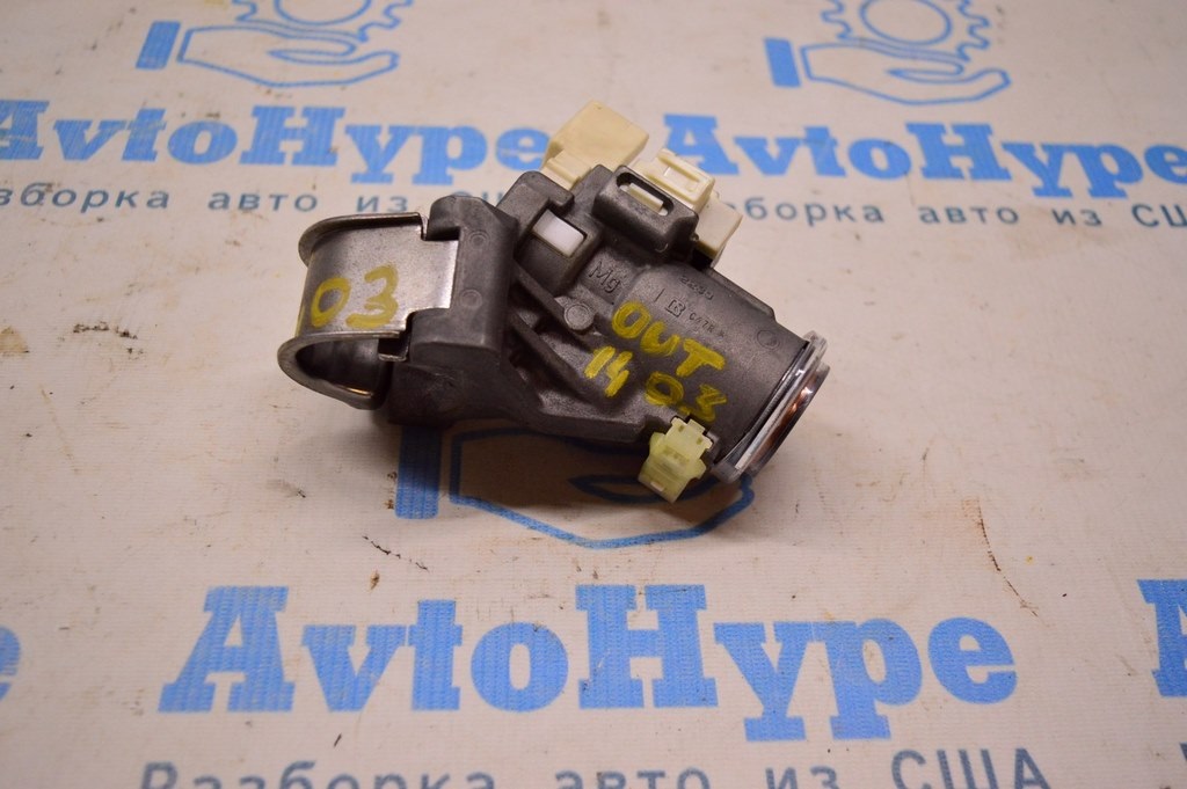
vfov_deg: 36.8
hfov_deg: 53.2
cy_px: 394
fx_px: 1186
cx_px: 594
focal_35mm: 36
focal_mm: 24
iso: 1600
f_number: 4
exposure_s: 1/400
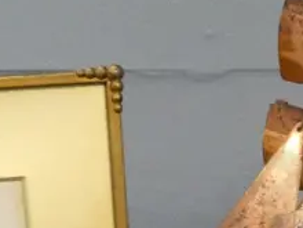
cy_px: 225
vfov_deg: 7.2
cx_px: 233
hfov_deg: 9.6
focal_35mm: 205
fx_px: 1794
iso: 3200
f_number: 6.3
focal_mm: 22
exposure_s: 1/60
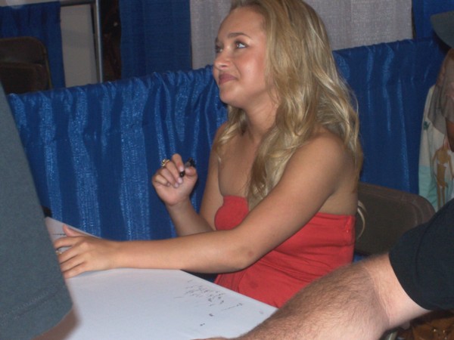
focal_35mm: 102
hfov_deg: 19.3
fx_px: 1338
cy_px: 170
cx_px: 227
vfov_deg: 14.5
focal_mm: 16.8
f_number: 4.6
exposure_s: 1/90
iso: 125
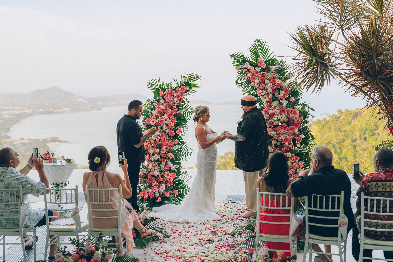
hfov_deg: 39.6
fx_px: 546
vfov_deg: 27.0
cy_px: 131
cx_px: 196
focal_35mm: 50
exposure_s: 1/250
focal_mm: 50
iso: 100
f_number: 3.2
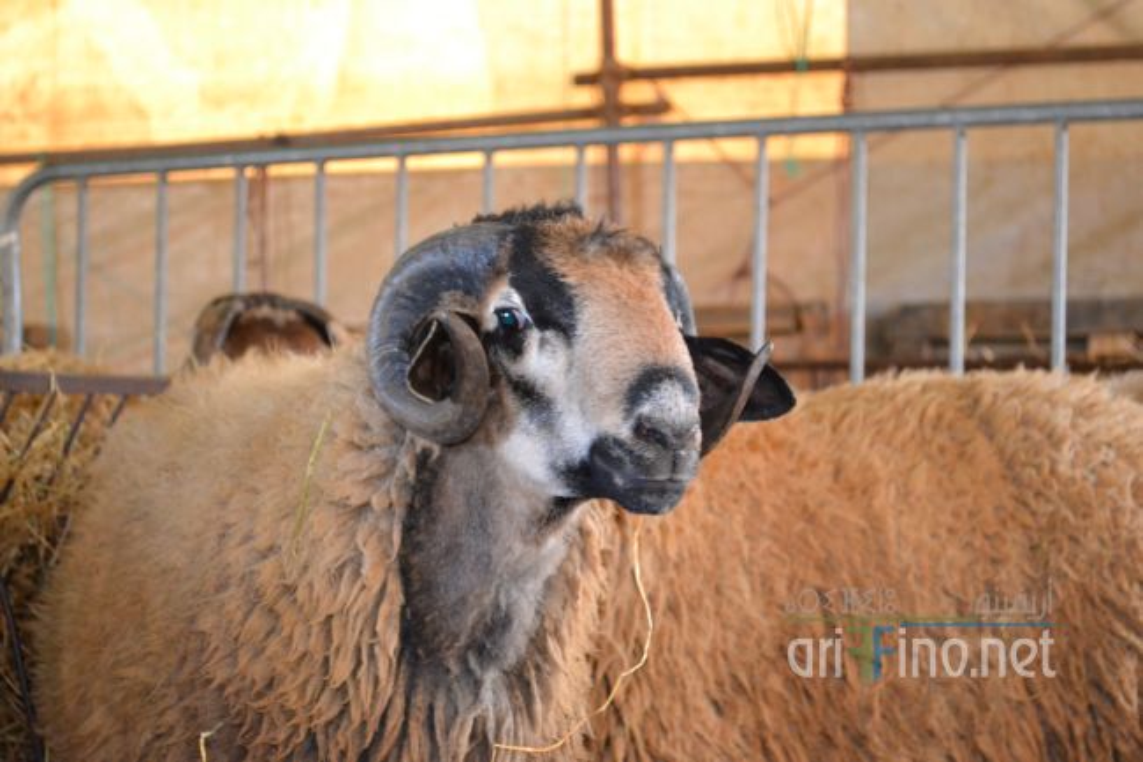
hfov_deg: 24.6
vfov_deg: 16.5
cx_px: 572
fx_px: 2619
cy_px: 381
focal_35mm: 82
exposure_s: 1/60
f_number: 5.6
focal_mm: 55
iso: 2200
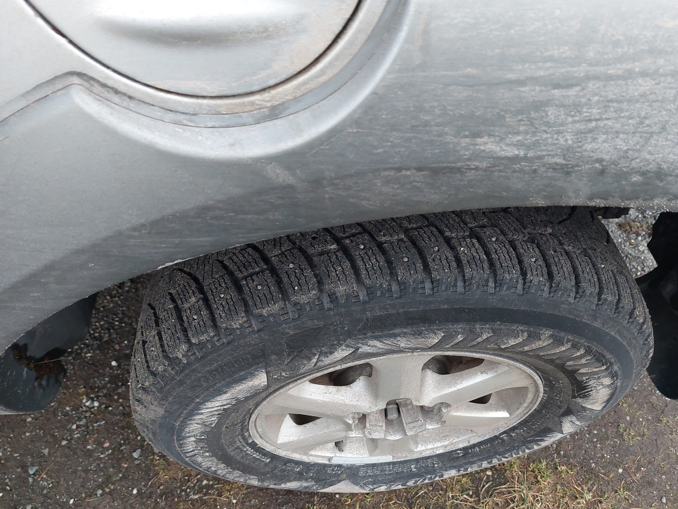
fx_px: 509
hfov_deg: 67.3
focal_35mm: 26
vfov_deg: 53.1
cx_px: 350
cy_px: 258
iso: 500
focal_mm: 5.23
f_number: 1.8
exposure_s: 1/33.3
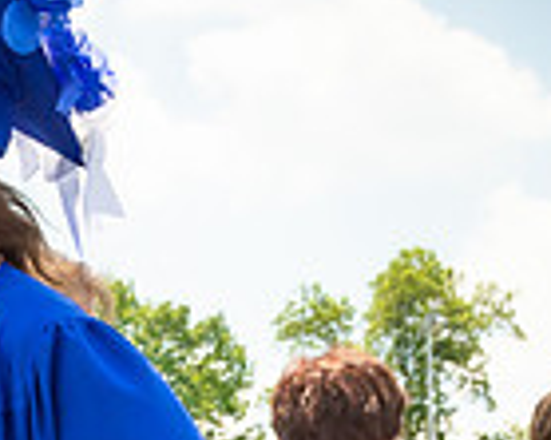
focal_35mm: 185
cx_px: -349
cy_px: 737
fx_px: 3015
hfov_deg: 10.0
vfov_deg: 8.1
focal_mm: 27
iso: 200
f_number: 7.1
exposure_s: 1/800
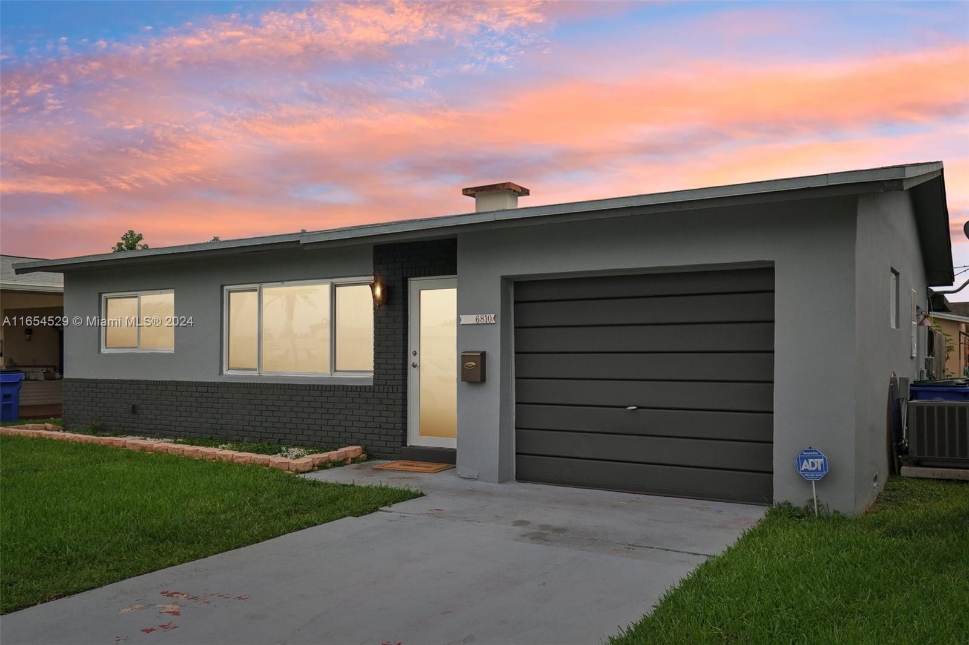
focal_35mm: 29
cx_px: 484
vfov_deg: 44.9
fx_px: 780
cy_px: 322
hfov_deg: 63.7
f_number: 8
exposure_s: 1/1000
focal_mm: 19.1
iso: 640
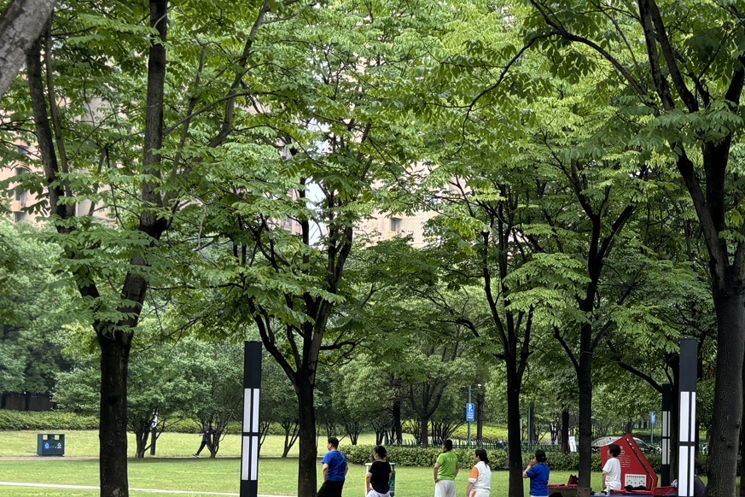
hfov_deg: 30.2
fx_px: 1283
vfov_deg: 21.6
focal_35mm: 62
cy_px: 395
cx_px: 742
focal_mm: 5.96
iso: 32
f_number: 1.6
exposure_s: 1/121
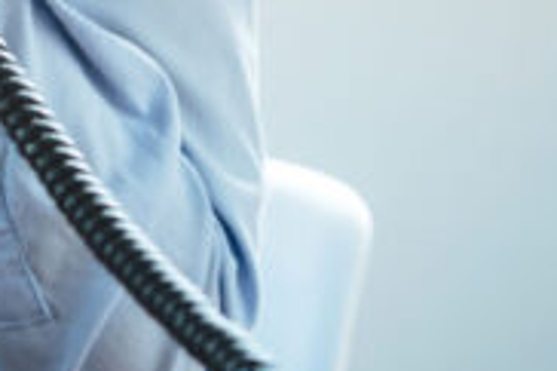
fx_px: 10635
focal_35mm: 688
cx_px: -508
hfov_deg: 3.0
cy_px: -300
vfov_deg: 2.0
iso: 200
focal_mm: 122
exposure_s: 1/100
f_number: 3.2
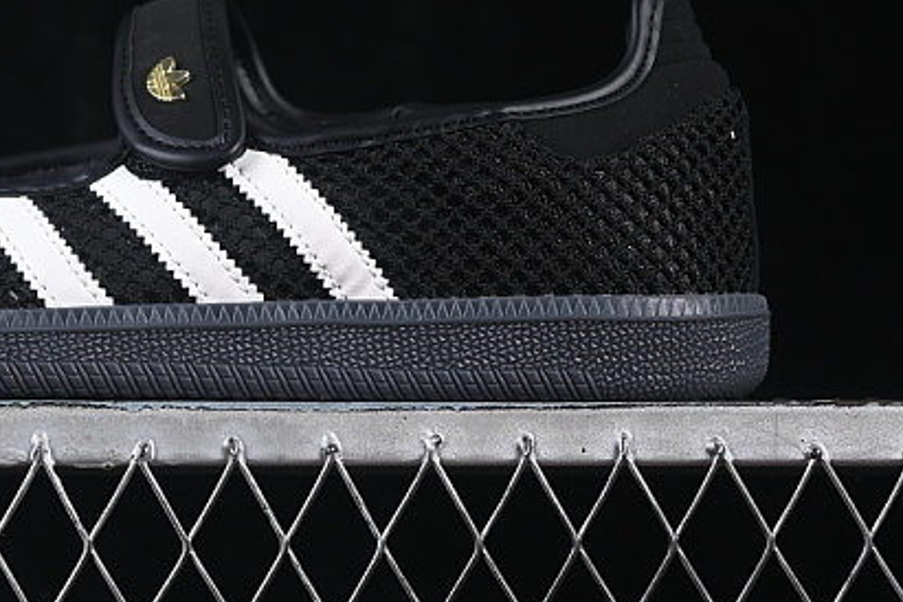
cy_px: 36
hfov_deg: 14.0
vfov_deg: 9.3
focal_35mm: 146
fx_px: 3662
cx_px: 189
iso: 160
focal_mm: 50
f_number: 6.3
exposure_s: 1/60
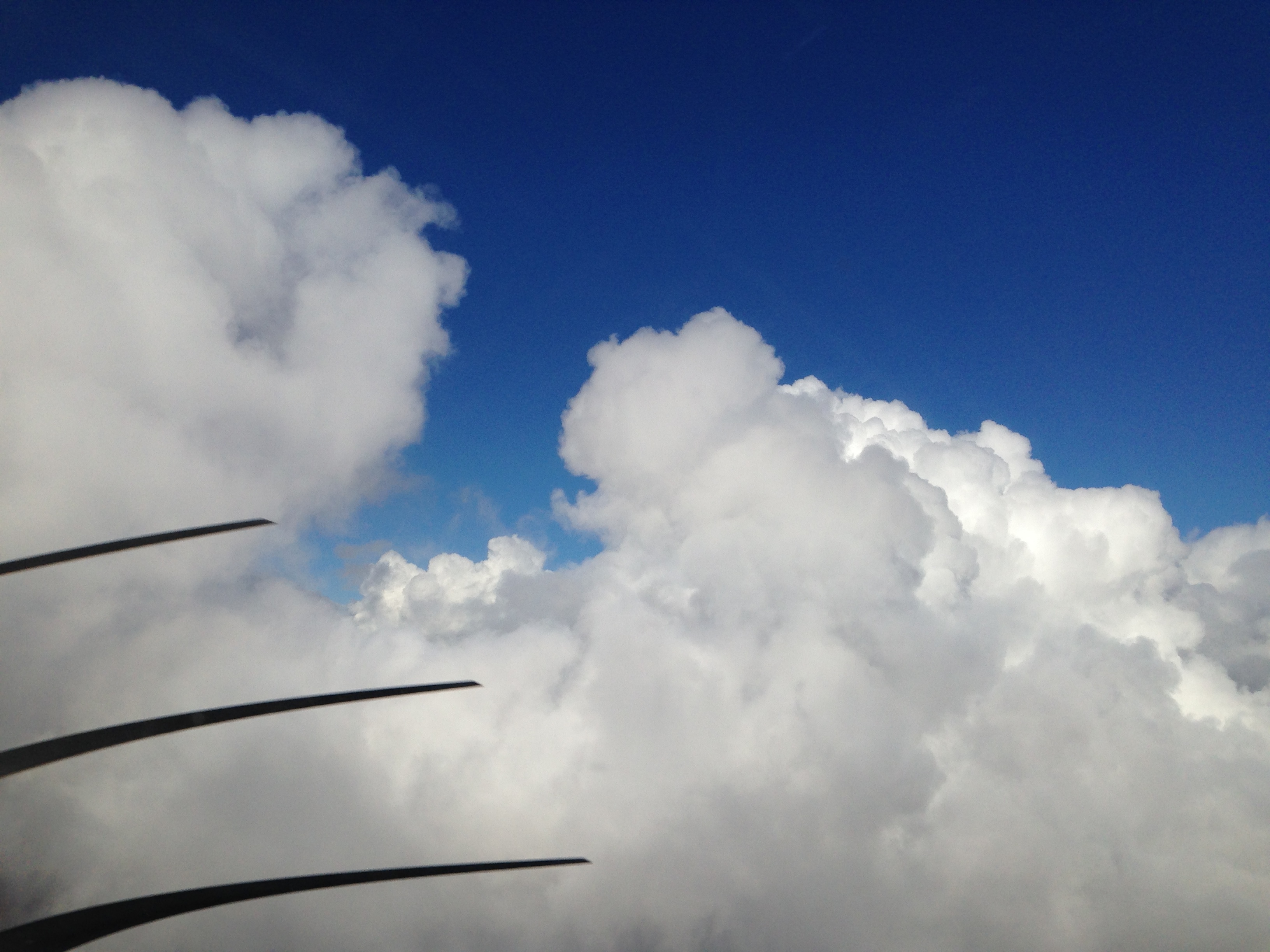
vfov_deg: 42.9
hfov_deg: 55.4
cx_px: 635
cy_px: 476
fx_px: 1211
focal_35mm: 33
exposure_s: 1/4926
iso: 50
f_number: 2.4
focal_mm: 4.12
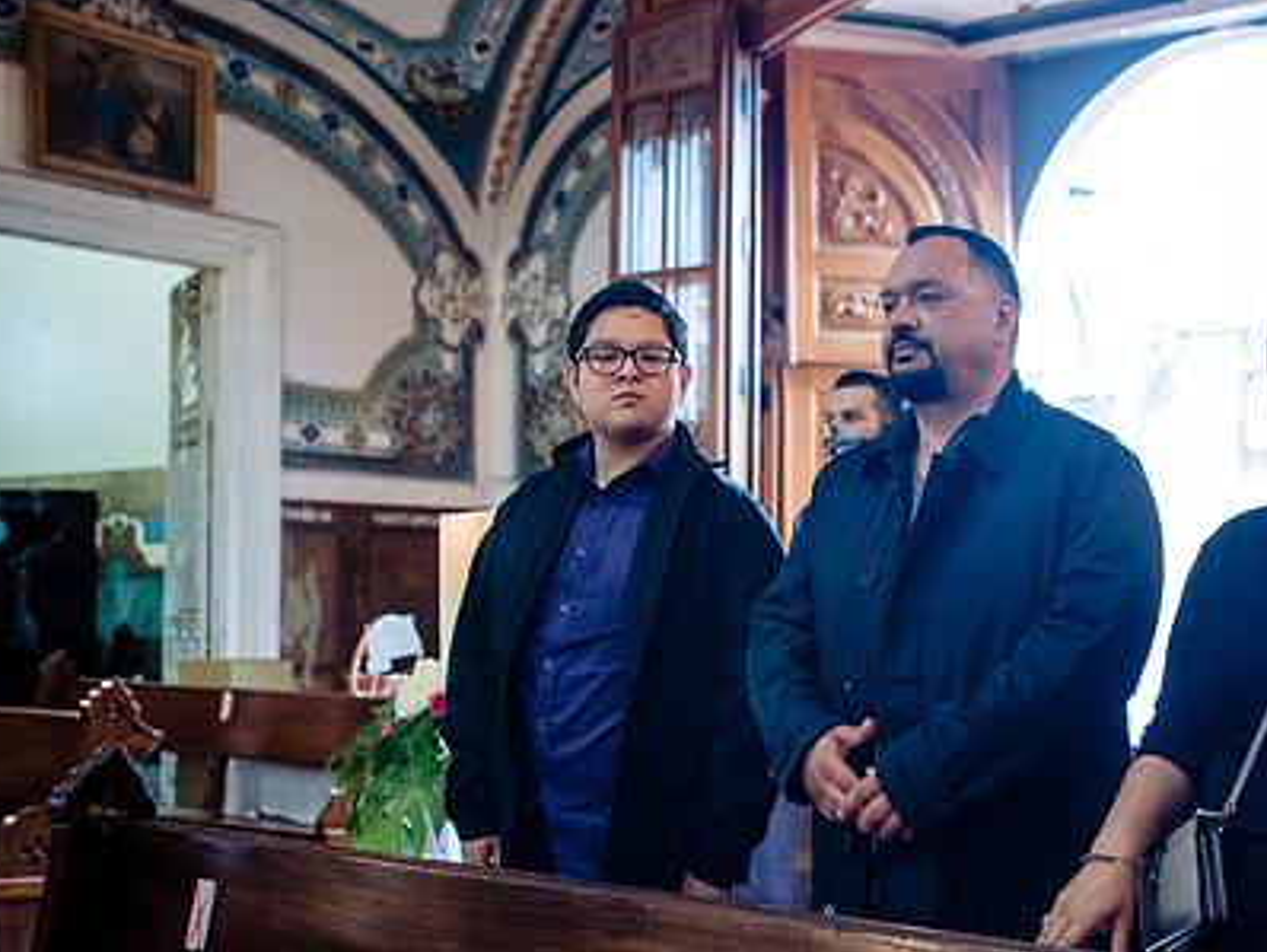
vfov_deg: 29.7
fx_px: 1795
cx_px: 872
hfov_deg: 38.3
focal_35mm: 49
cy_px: 527
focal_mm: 35
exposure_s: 1/100
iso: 2000
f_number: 3.5
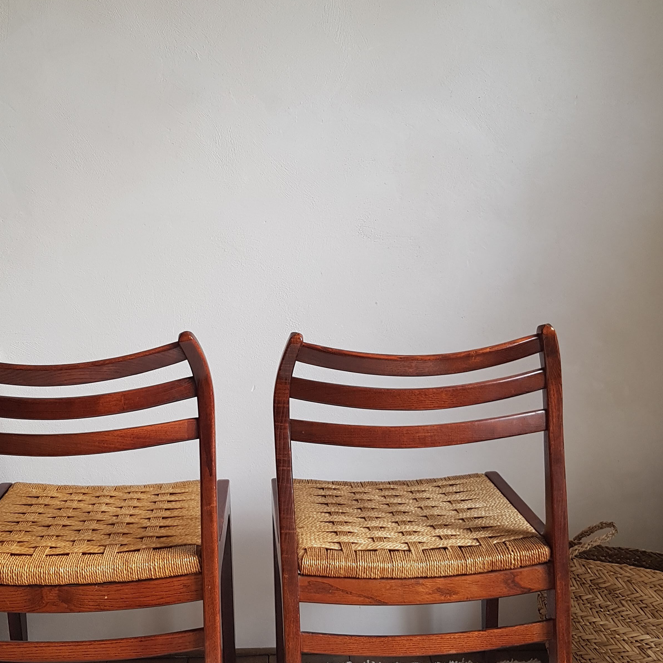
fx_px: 845
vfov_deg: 42.8
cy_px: 367
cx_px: 301
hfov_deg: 42.8
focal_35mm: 39
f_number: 1.7
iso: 64
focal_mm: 4.2
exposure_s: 1/100
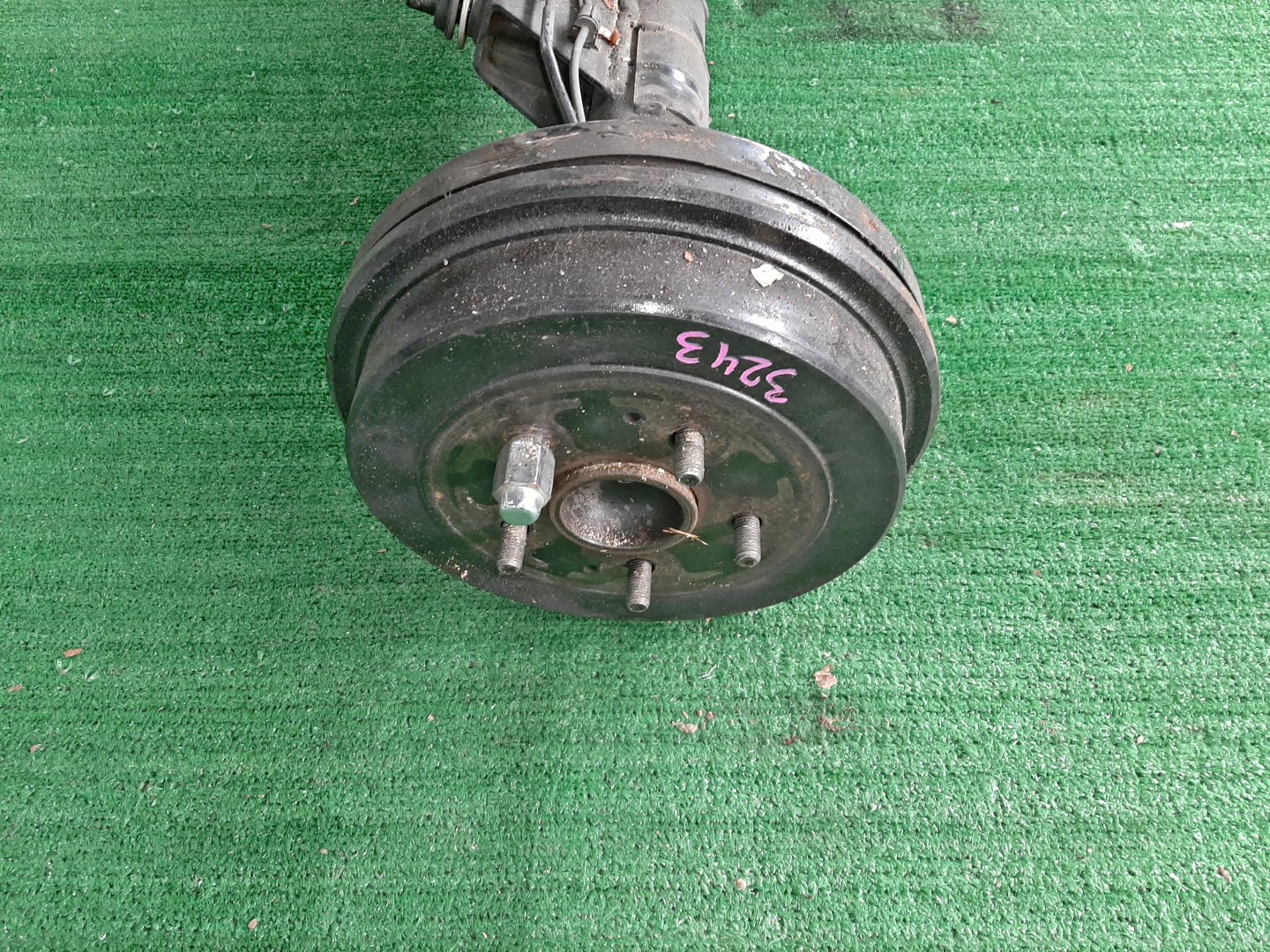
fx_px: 954
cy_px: 476
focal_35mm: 26
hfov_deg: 67.3
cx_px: 635
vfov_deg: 53.1
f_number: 1.7
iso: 180
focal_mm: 3.93
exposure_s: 1/50
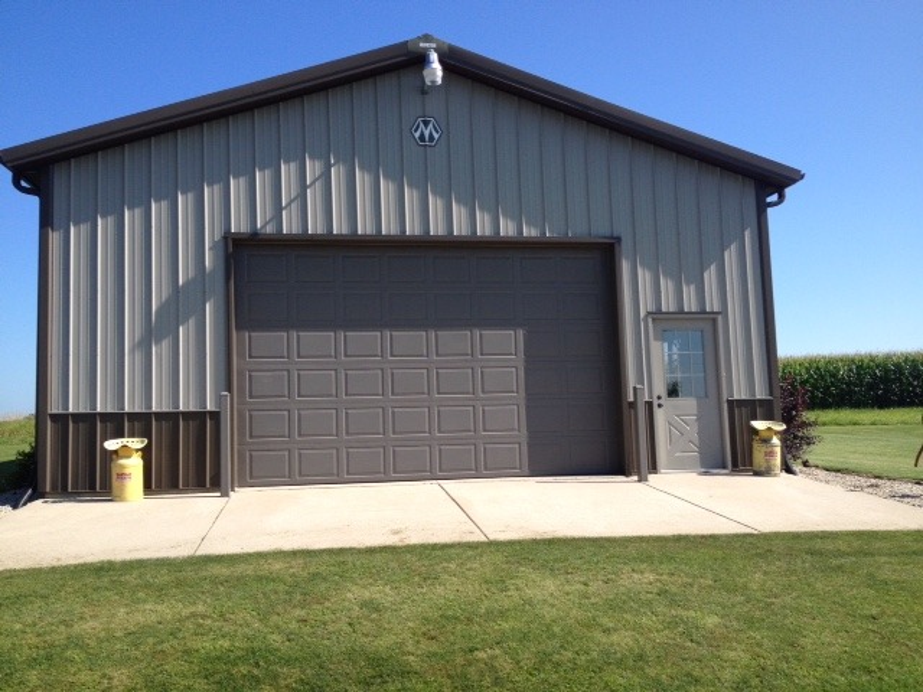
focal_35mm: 35
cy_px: 346
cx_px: 462
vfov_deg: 40.7
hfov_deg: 52.6
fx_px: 933
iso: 50
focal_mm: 4.28
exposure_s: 1/1381
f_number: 2.4
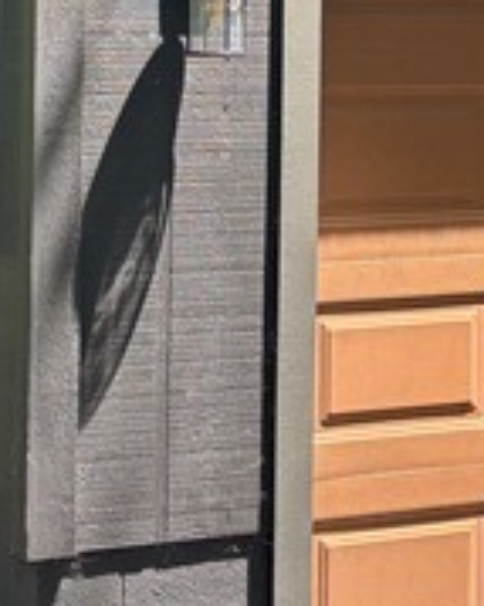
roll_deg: -0.2
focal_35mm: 145
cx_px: 630
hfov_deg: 10.4
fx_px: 2599
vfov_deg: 13.0
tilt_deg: +2.7
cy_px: -78
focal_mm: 5.96
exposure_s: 1/222
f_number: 1.6
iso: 40
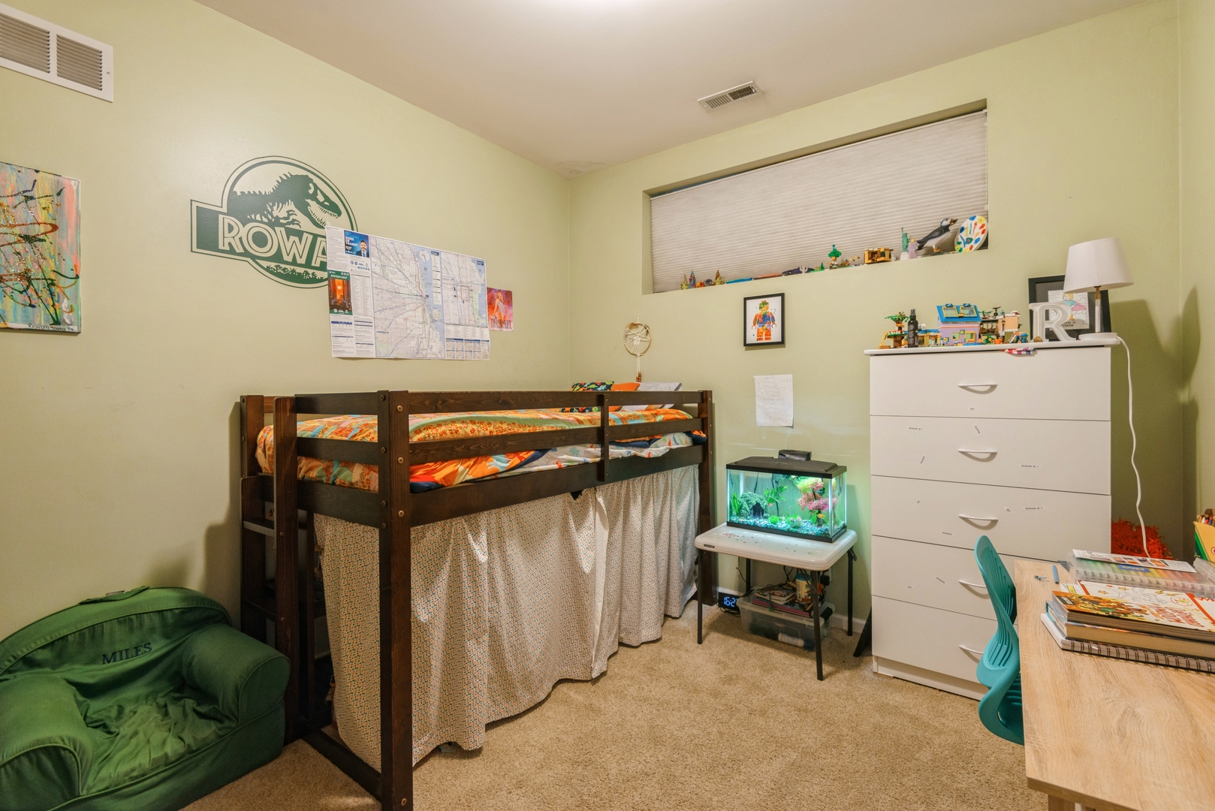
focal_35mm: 16
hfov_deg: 96.7
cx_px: 608
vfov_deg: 73.8
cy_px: 406
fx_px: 540
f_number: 6.3
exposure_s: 1/5
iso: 800
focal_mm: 16
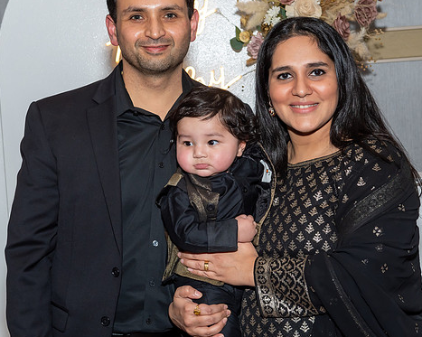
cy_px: 149
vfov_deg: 16.0
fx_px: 1198
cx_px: 193
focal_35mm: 96
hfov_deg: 20.0
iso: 500
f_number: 7.1
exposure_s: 1/250
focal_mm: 45
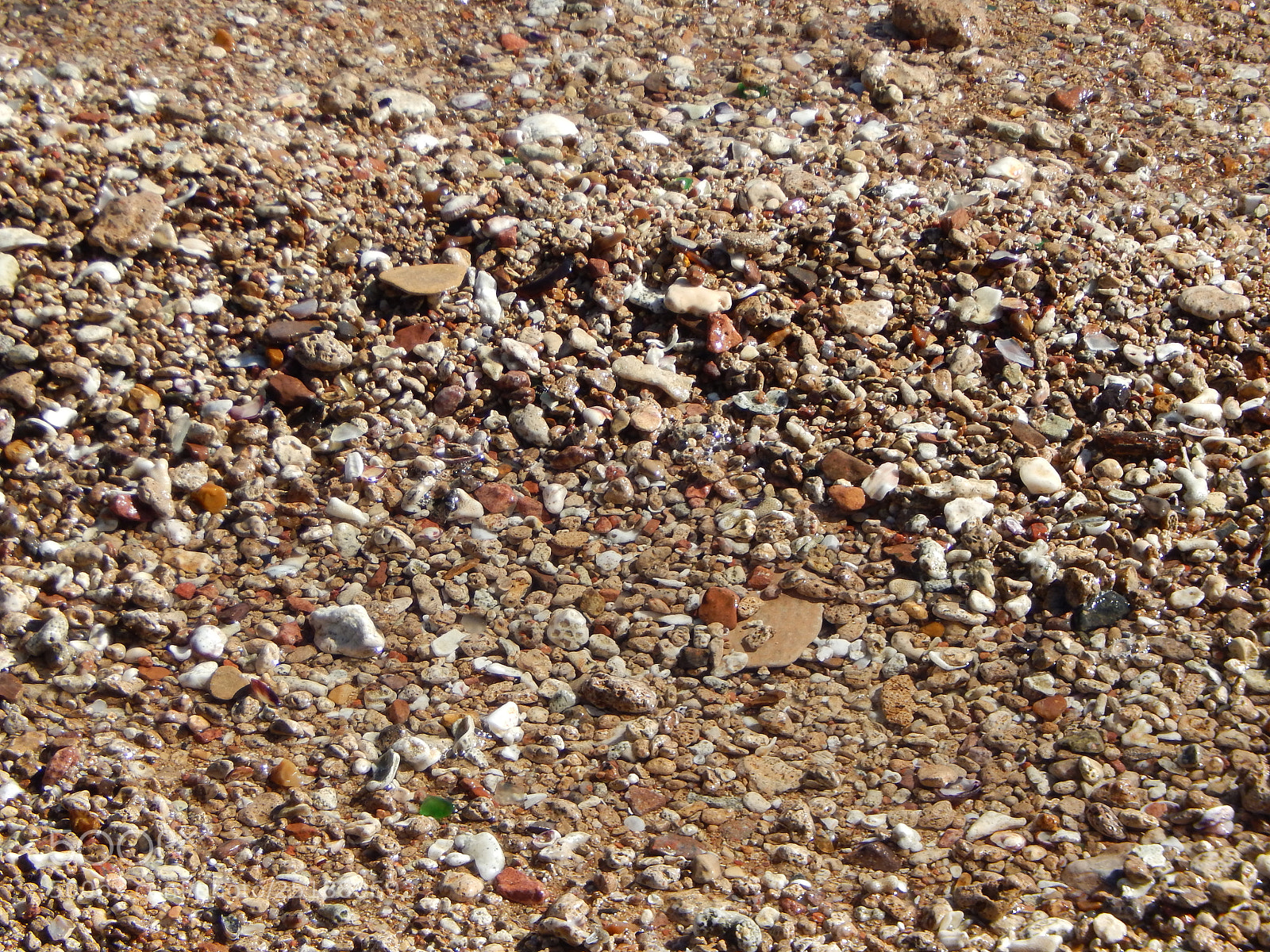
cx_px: 635
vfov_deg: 8.1
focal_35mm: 184
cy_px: 476
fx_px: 6751
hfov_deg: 10.7
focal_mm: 32.8
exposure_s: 1/800
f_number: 5.3
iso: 125
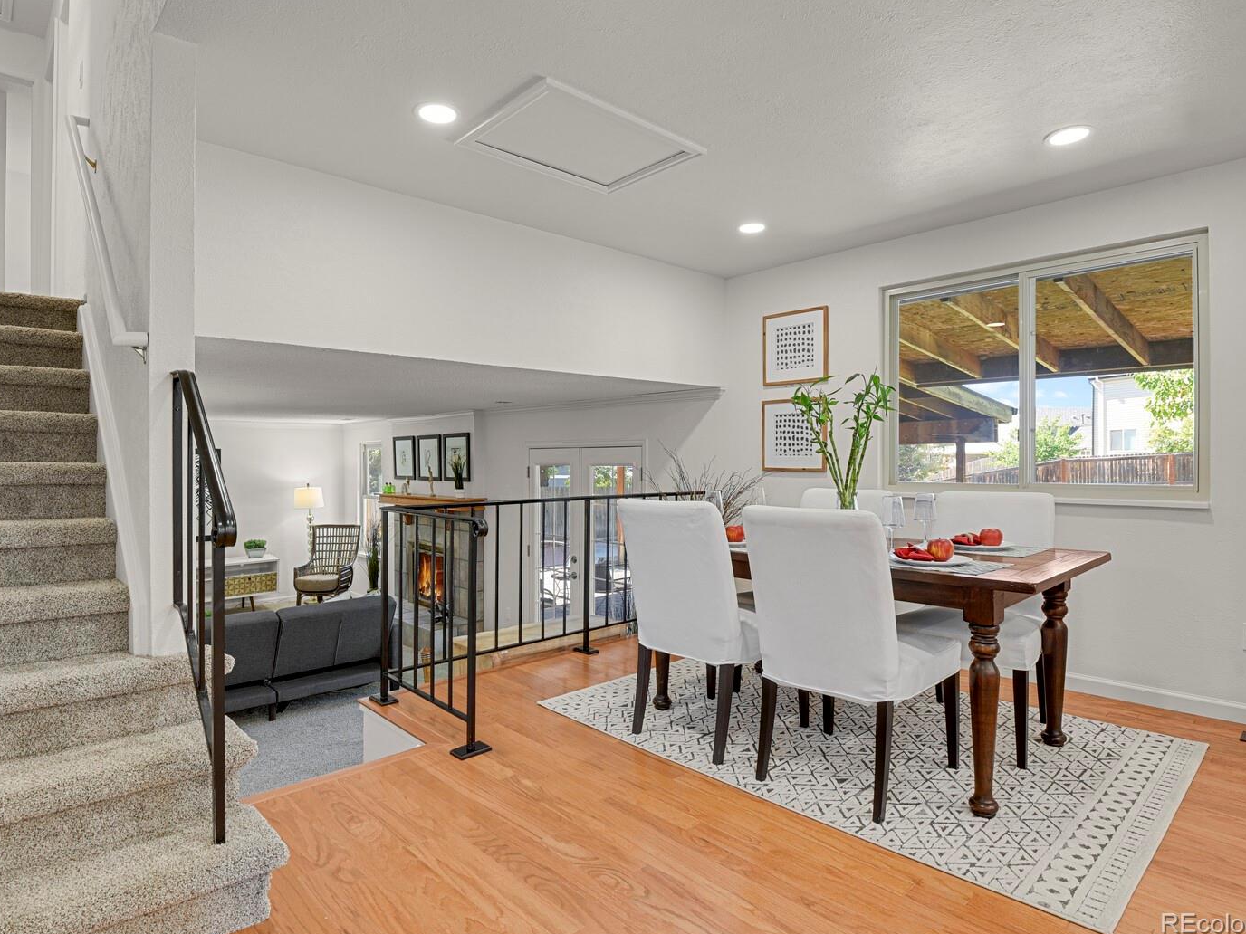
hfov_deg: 84.6
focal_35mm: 19
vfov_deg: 68.7
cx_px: 584
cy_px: 460
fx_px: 684
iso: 250
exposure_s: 2.5
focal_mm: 17
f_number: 8
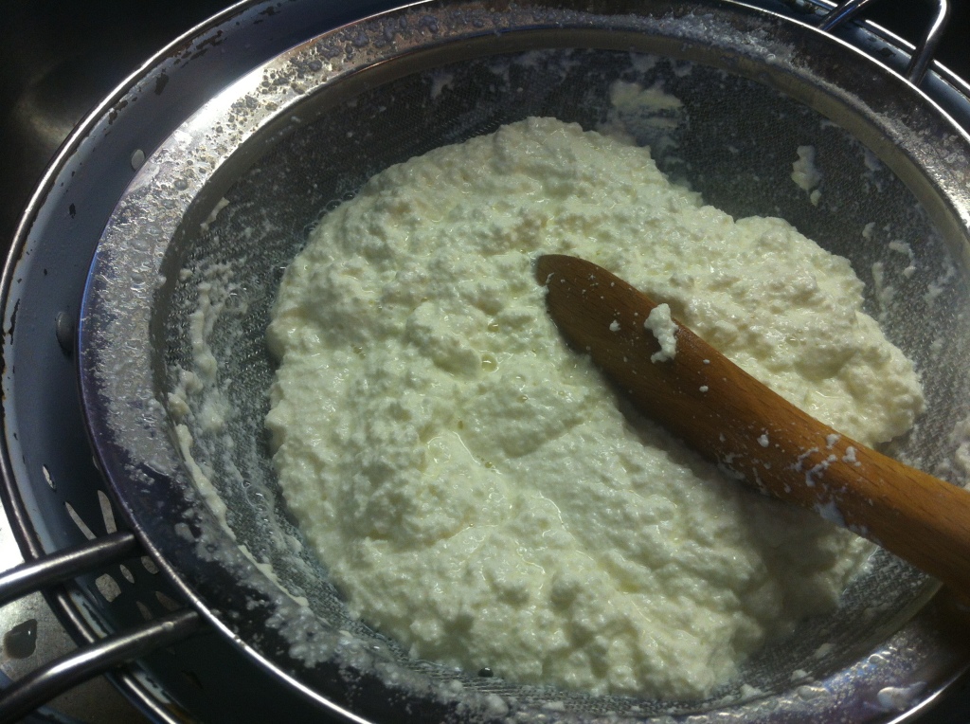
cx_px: 485
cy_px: 362
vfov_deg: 40.6
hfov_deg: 52.7
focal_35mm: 35
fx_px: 979
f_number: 2.8
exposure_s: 1/24
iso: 80
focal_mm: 3.85
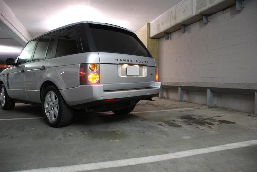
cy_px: 86
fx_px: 193
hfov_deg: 67.3
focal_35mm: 27
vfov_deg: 48.0
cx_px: 128
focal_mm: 18
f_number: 3.5
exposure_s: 1/4
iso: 400
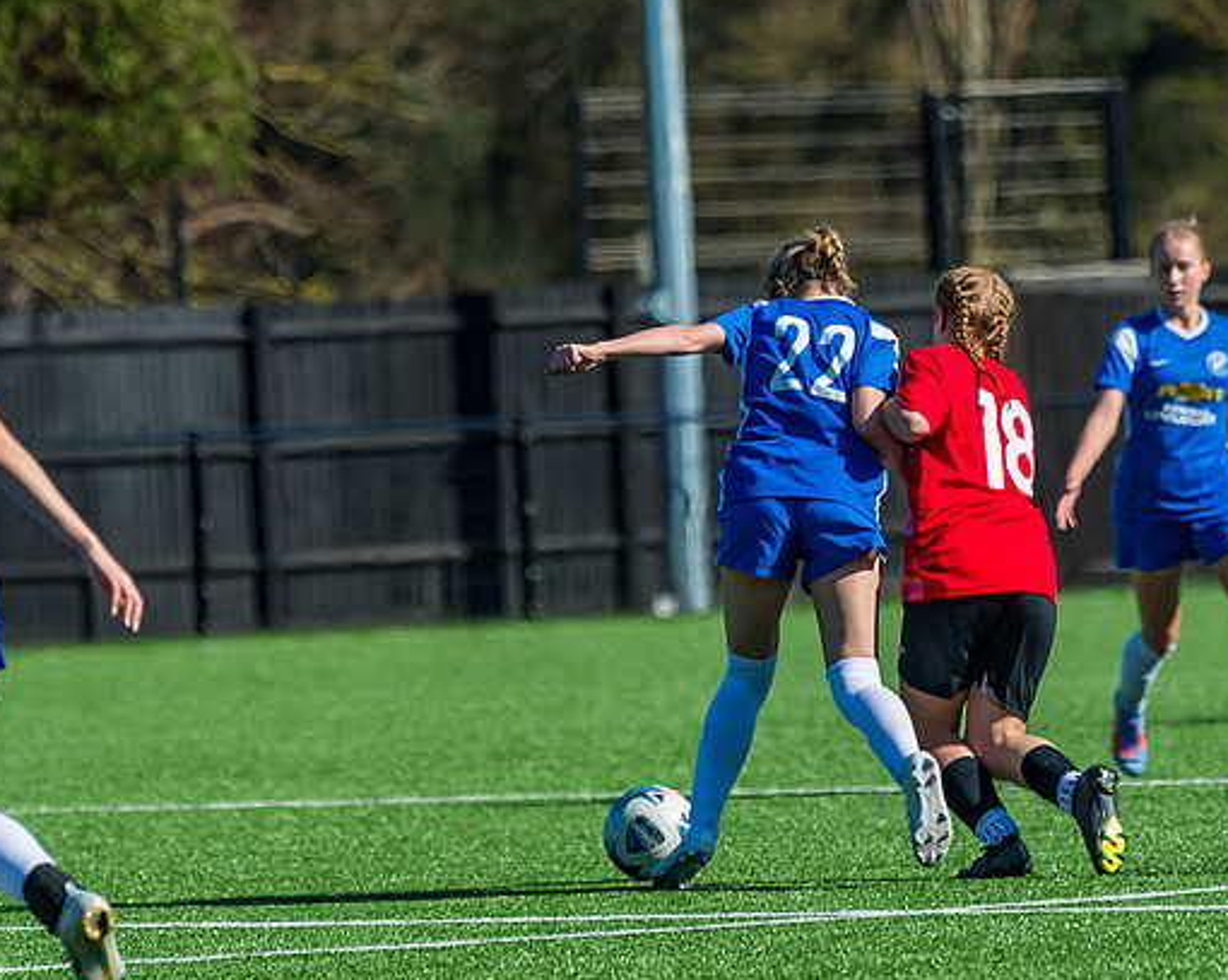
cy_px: 610
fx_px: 17247
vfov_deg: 3.3
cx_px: 680
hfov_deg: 4.1
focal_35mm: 475
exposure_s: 1/2500
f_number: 5
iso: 400
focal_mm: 280
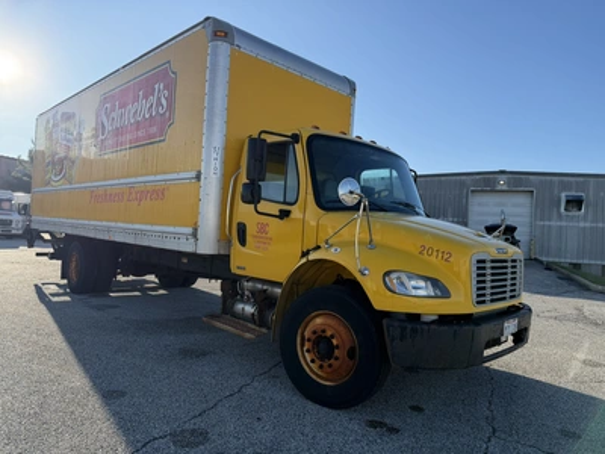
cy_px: 227
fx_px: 419
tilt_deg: +3.0
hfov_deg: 71.6
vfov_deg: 56.8
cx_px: 302
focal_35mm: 24
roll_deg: -3.5
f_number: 1.78
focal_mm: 6.76
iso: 100
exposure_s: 1/3759
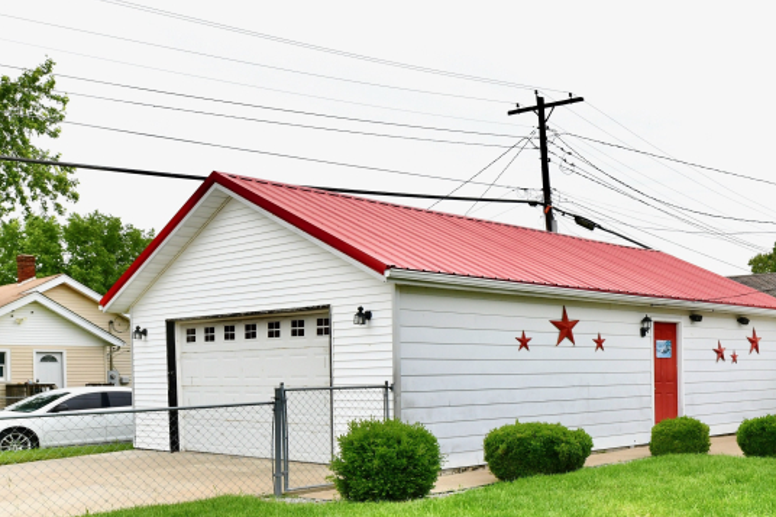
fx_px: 603
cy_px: 297
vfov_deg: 46.2
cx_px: 530
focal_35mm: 28
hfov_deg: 63.5
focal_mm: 20
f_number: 9
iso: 640
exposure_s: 1/320
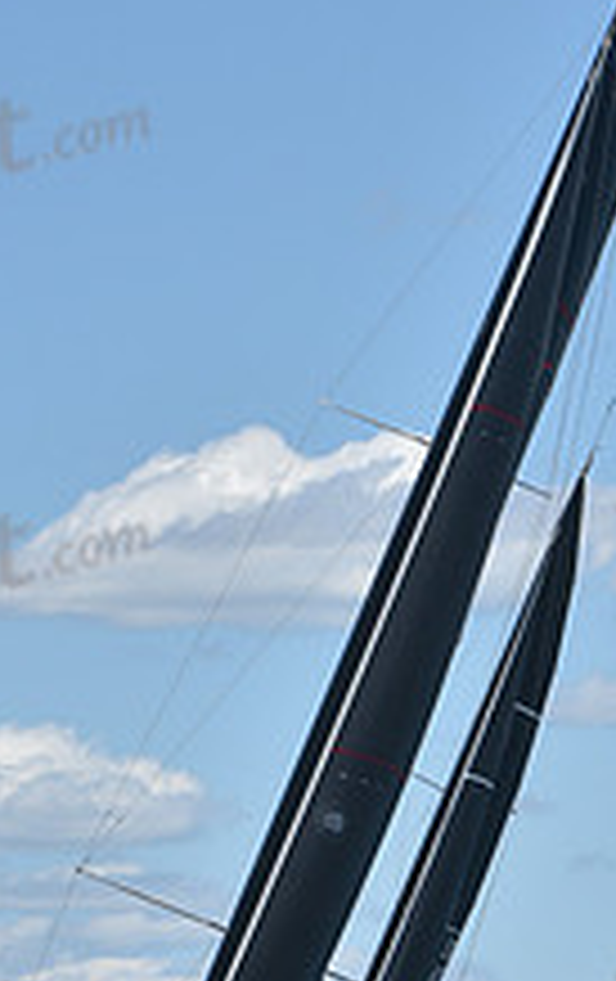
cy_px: 774
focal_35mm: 379
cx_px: 384
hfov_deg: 3.5
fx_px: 10140
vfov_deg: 5.5
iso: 250
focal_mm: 140
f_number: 10
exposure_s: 1/800
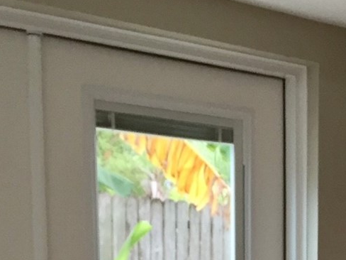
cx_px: 451
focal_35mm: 95
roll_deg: -1.6
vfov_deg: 14.5
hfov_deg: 19.1
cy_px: 397
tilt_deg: -8.3
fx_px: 950
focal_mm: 4.15
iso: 40
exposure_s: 1/30
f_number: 2.2
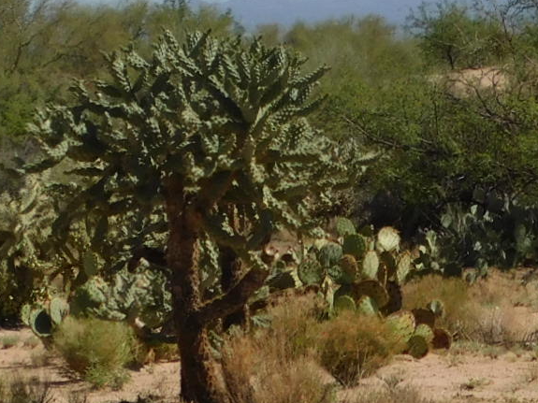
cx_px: 736
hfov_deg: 7.5
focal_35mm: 261
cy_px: -68
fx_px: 4056
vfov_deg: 5.7
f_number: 4.2
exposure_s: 1/1500
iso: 125
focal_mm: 11.7
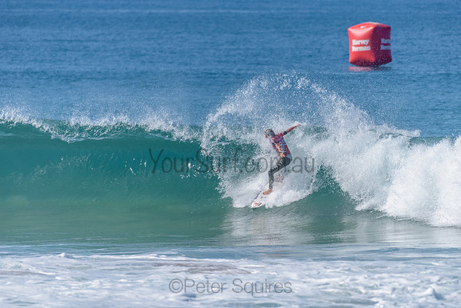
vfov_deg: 2.8
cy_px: 154
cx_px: 230
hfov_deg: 4.1
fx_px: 6404
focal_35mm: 500
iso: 160
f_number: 5.6
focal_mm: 500
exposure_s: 1/2000
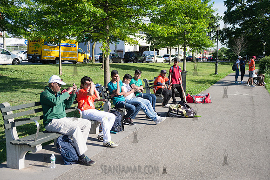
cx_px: 135
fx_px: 285
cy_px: 90
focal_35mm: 38
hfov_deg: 50.7
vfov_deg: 35.1
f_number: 2.8
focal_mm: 38
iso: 200
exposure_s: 1/4000
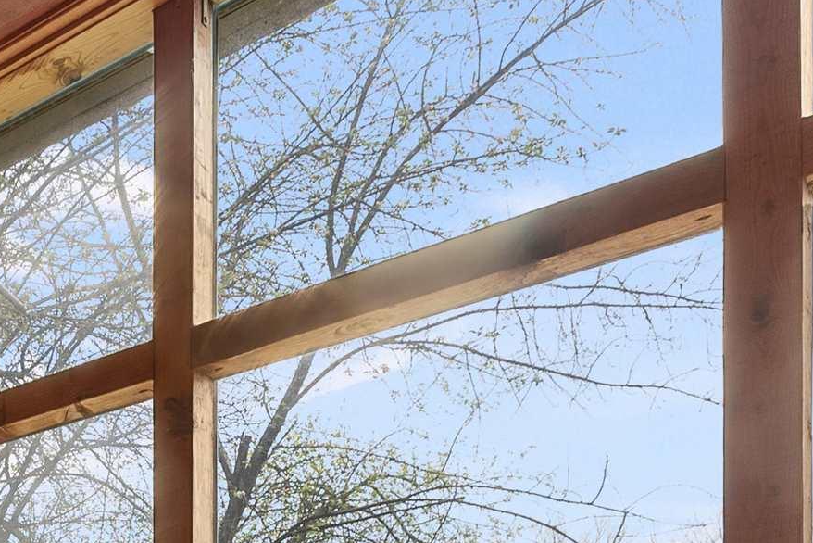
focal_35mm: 49
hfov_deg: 29.8
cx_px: -307
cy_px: 799
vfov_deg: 22.8
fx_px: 1107
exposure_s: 1/20
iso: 200
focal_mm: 14
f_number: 5.6
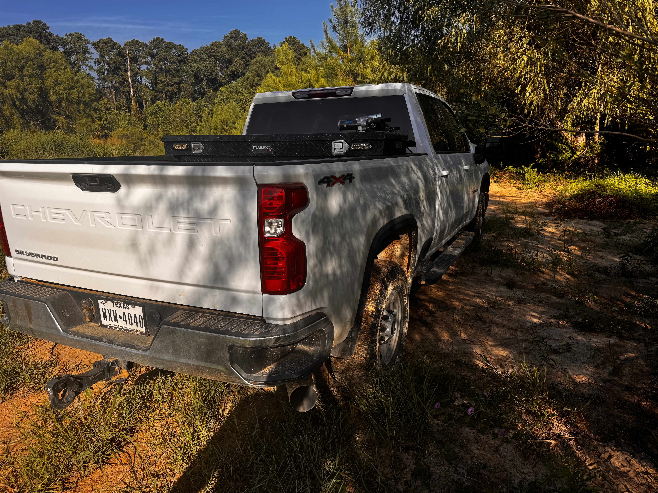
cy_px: 246
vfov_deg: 56.8
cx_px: 329
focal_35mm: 24
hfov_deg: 71.6
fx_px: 456
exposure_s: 1/3096
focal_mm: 6.76
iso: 80
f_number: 1.78
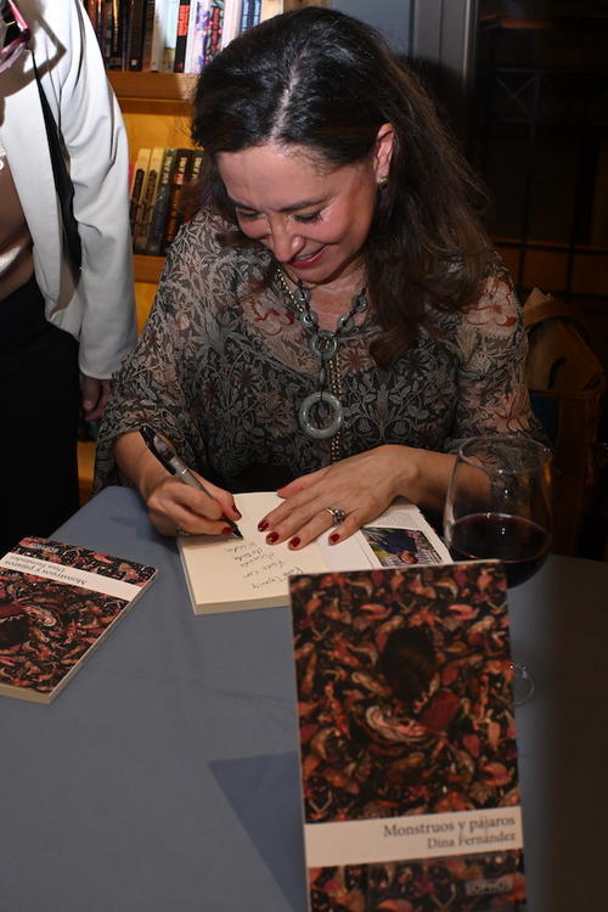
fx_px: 1216
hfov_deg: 28.1
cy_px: 456
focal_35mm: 48
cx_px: 304
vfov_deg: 41.1
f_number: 5.6
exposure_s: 1/320
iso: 3200
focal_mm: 32
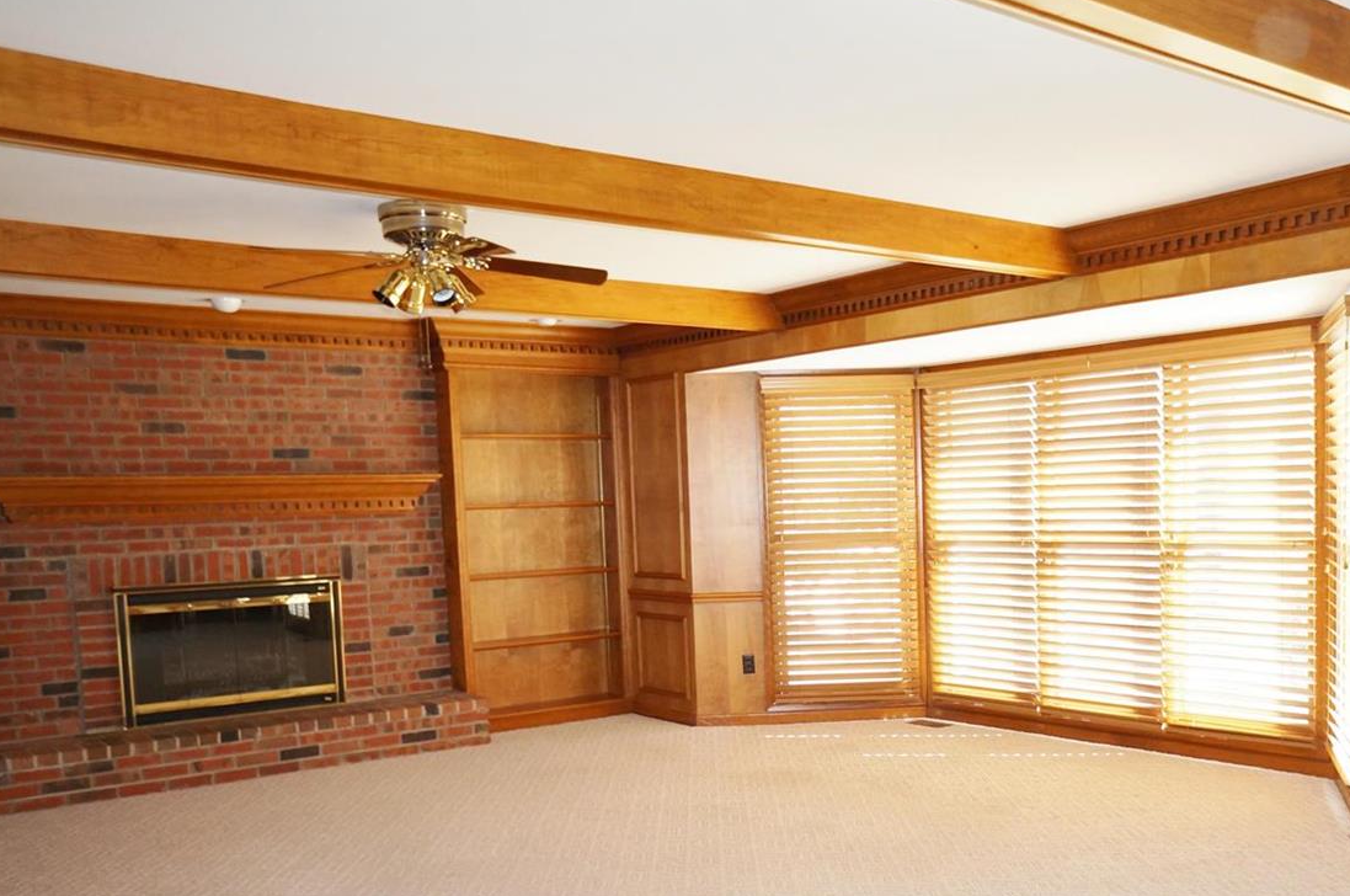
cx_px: 893
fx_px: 1311
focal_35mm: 35
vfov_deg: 37.2
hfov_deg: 53.5
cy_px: 619
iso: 400
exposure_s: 1/160
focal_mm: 16
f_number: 2.8
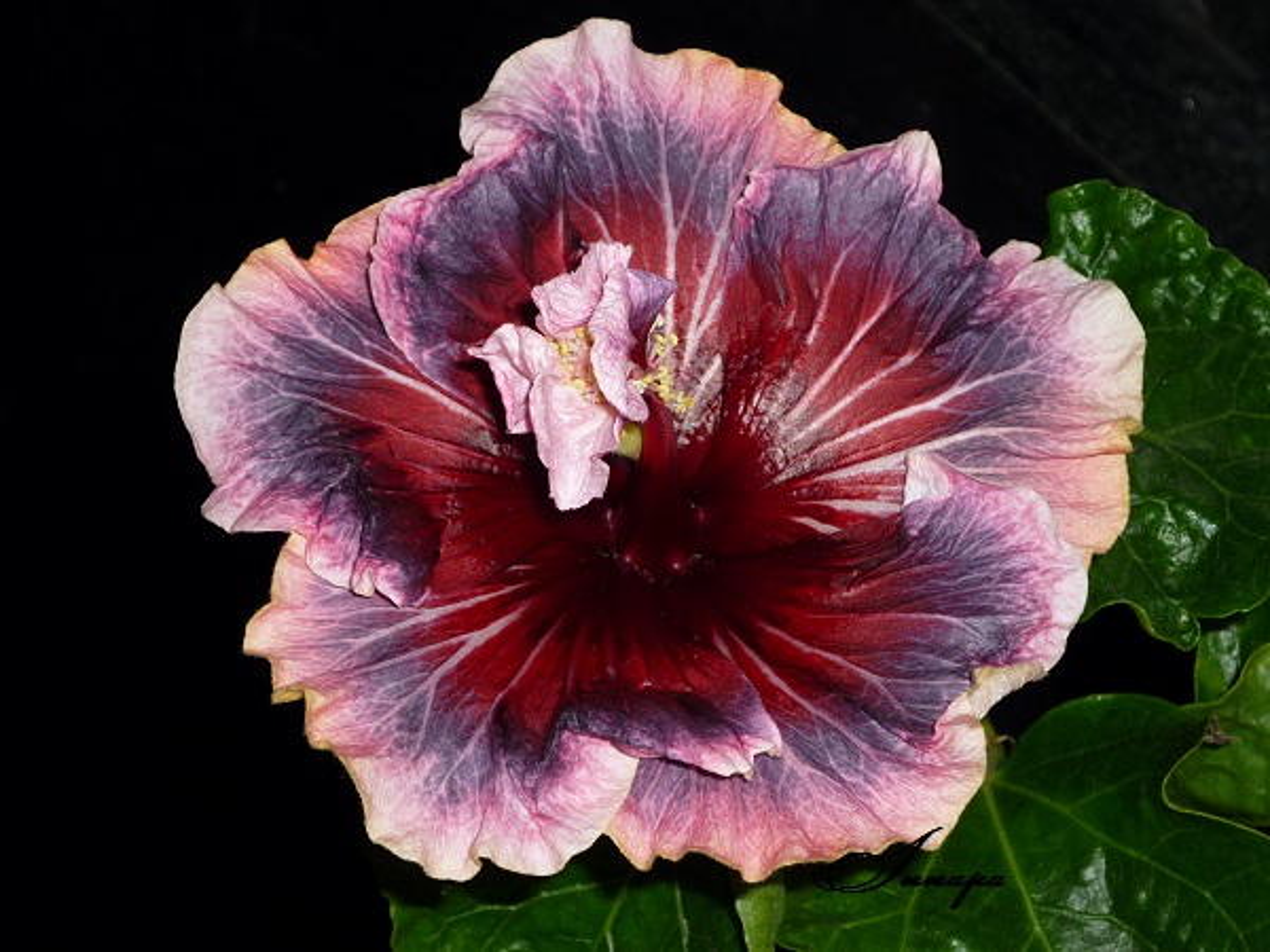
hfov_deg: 14.9
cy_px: 476
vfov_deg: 11.2
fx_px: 4843
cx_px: 635
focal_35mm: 132
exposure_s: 1/60
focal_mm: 22
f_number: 5.9
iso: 100
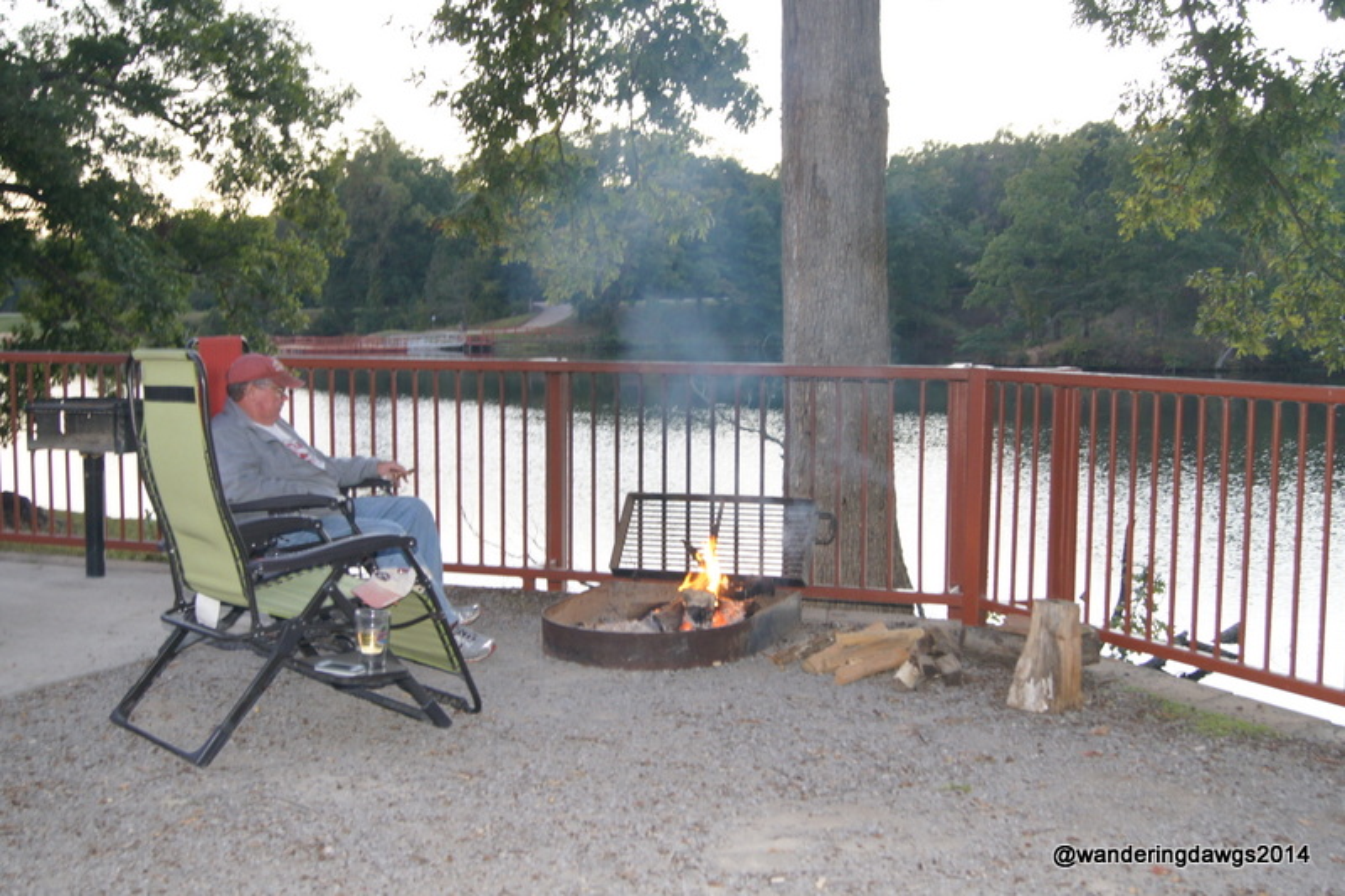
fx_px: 1569
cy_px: 448
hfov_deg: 46.4
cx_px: 672
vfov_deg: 31.9
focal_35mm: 42
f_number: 4.5
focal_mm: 28
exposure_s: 1/15
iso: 500
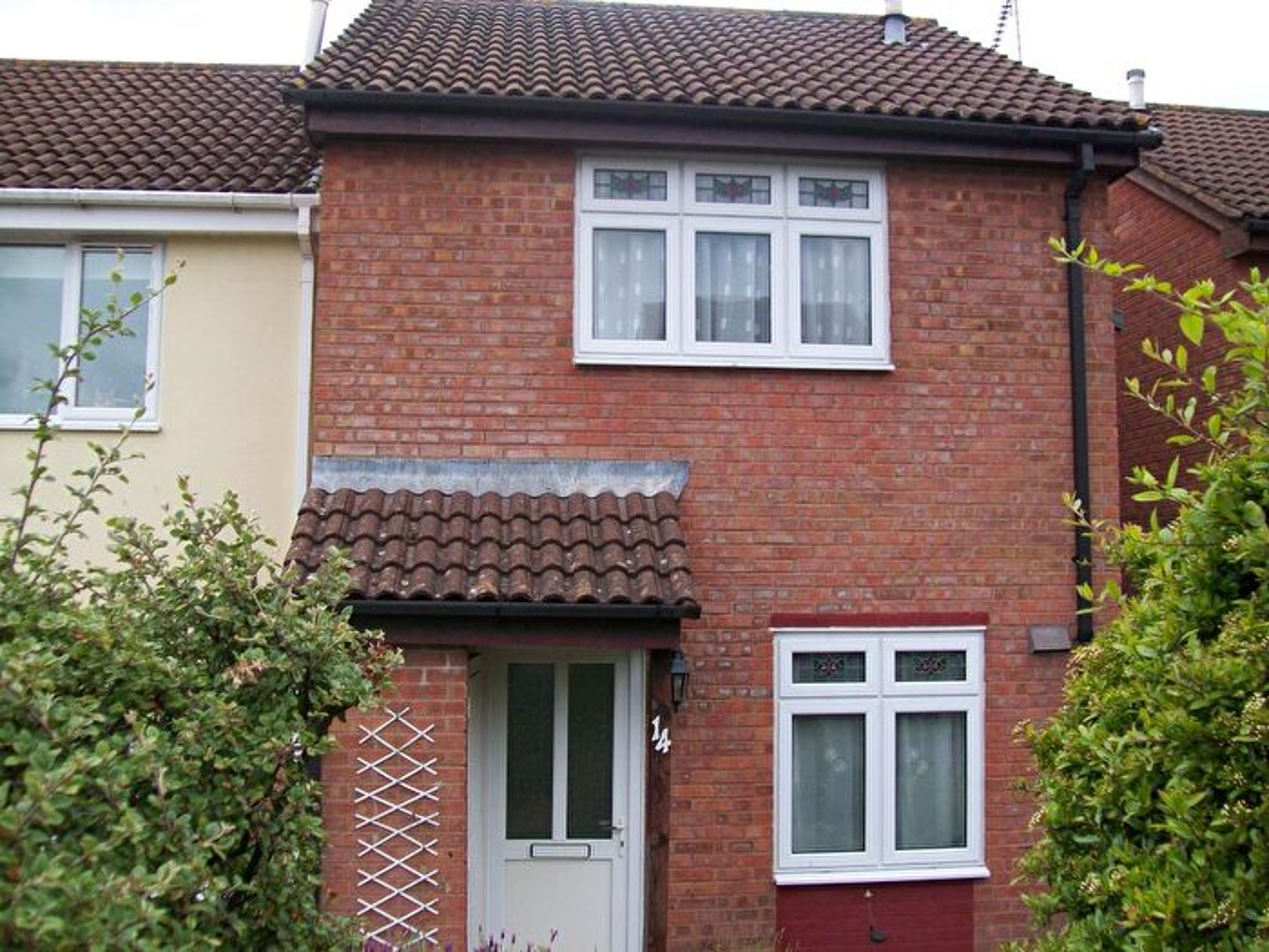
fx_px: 1320
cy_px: 476
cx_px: 634
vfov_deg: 39.7
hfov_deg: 51.4
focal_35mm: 36
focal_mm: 6
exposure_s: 1/250
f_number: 2.7
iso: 64
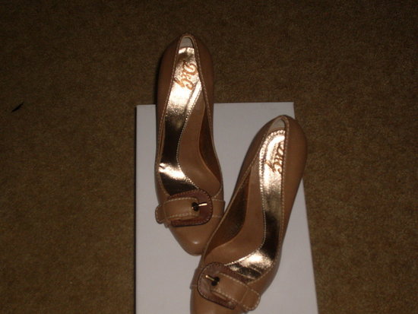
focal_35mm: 61
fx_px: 737
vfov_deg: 24.0
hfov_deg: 31.7
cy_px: 157
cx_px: 209
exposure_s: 1/60
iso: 100
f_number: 3.6
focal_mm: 10.3
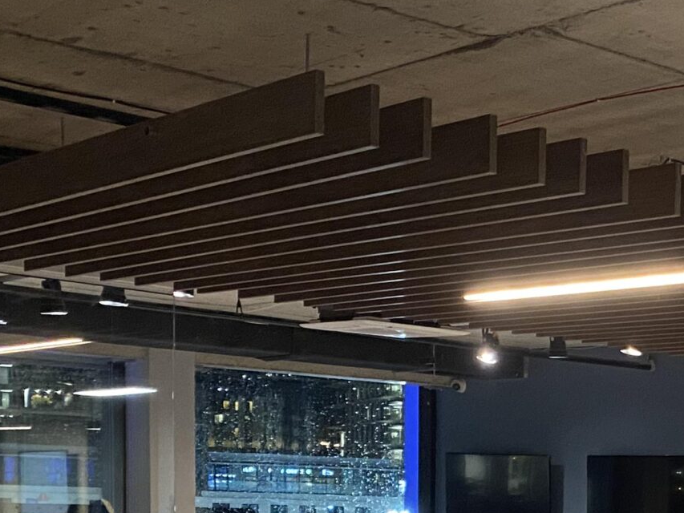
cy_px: 624
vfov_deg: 17.9
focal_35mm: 78
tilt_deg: -4.7
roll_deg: -1.7
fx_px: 1541
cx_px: 829
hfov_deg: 22.9
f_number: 1.8
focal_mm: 4.25
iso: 500
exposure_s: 1/25
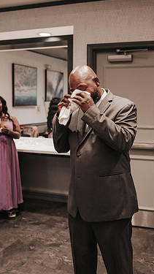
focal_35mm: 44
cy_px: 129
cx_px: 104
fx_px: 319
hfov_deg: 26.9
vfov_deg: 46.4
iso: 1000
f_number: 3.2
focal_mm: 35
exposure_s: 1/640
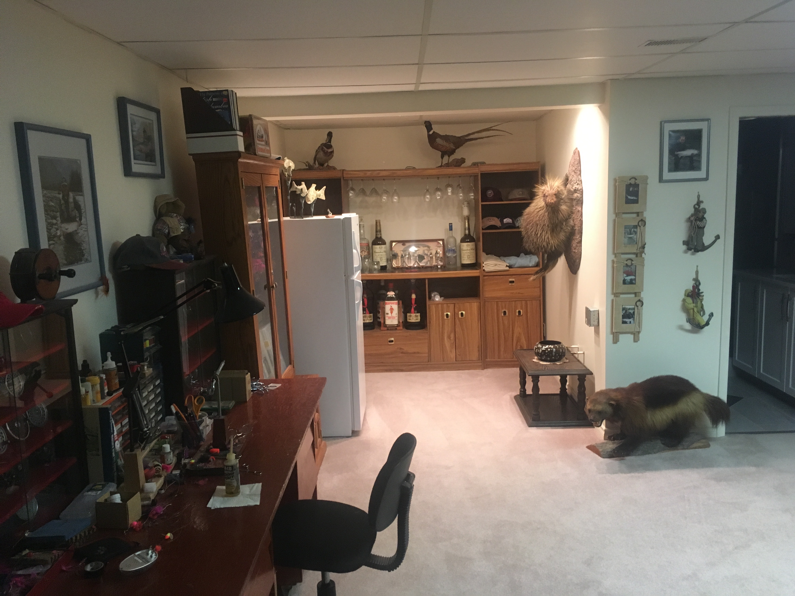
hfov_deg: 61.7
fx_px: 666
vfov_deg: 48.2
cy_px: 298
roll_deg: +2.4
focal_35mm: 29
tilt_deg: -10.6
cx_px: 398
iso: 200
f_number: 2.2
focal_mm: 4.15
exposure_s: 1/30
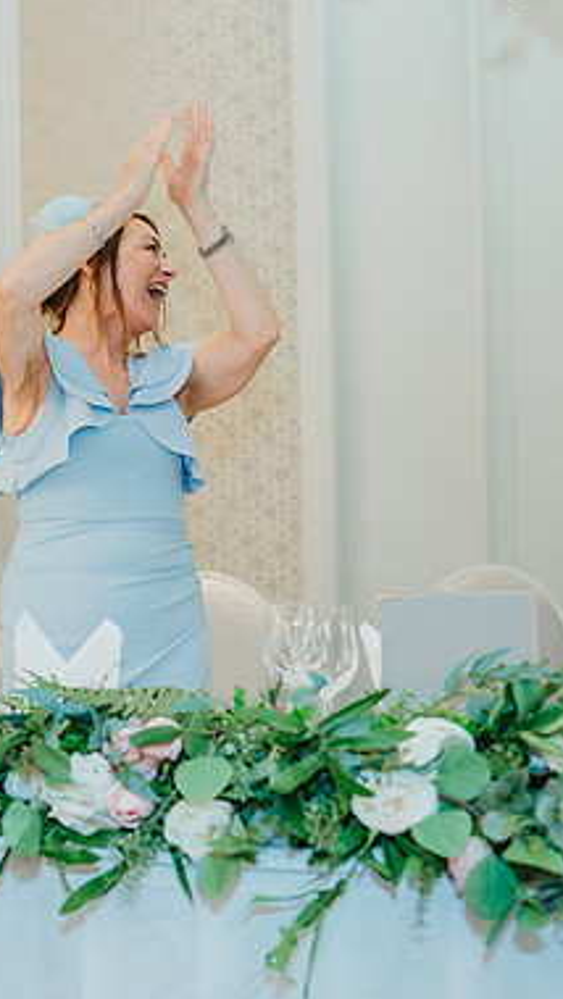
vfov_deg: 37.2
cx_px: 134
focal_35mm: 56
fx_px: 1485
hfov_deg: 21.3
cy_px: 503
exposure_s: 1/125
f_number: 2.8
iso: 1600
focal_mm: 35
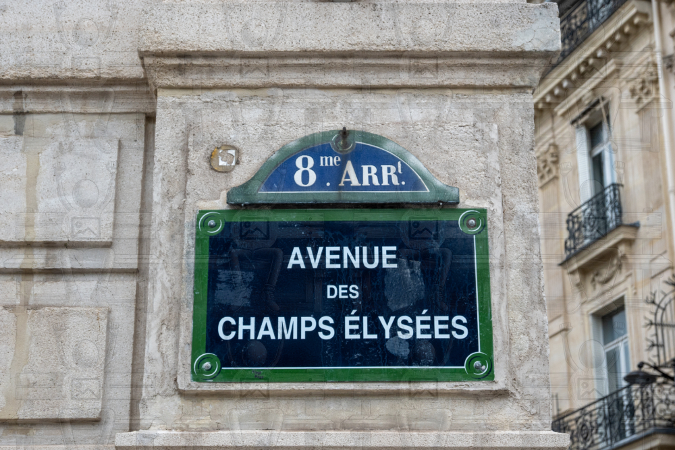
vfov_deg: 18.2
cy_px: 225
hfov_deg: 27.0
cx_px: 338
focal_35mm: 75
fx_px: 1406
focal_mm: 50
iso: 400
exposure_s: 1/200
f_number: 6.3
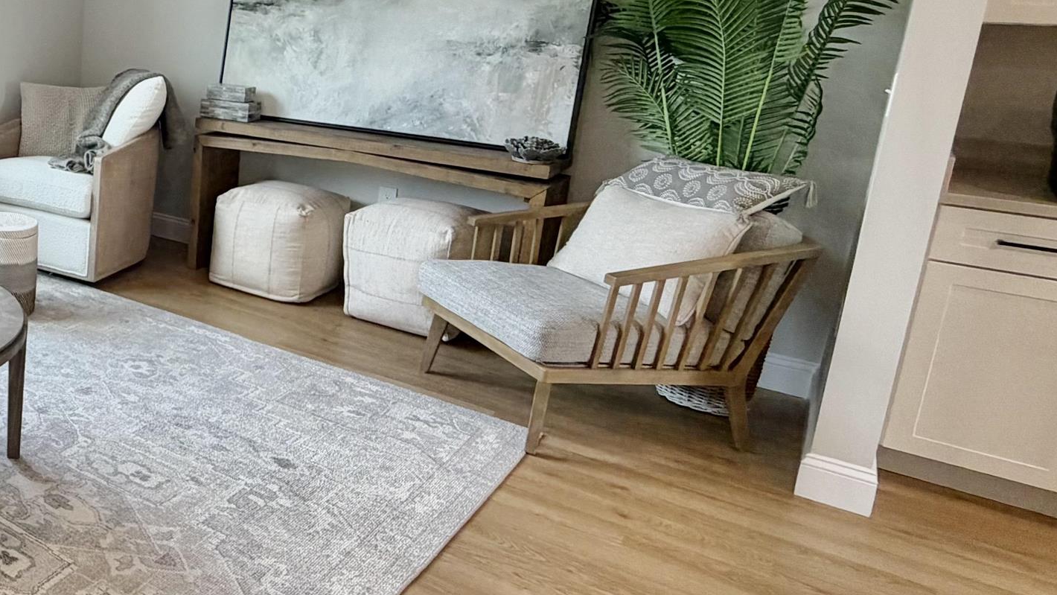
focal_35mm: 33
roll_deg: -1.2
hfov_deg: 47.5
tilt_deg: -11.9
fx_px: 925
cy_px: 166
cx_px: -36
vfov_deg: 35.0
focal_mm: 2.22
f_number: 2.2
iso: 160
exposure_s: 1/120
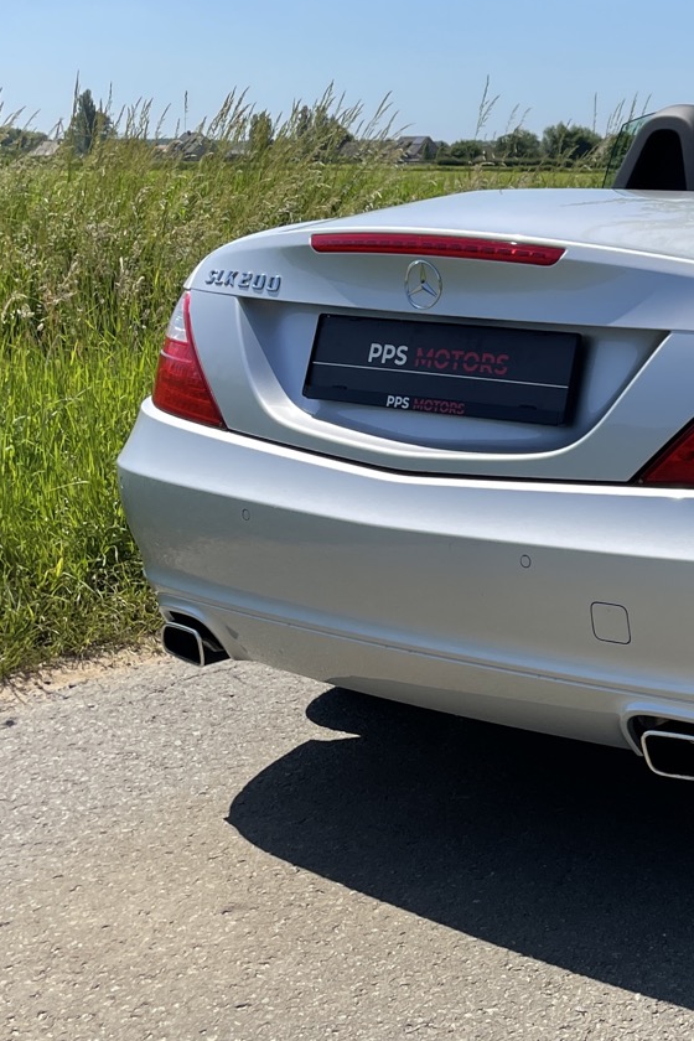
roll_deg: -0.9
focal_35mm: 61
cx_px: 878
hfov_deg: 20.5
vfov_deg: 32.5
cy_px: 317
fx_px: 1764
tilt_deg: -4.3
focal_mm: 4.2
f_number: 1.6
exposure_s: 1/2959
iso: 32
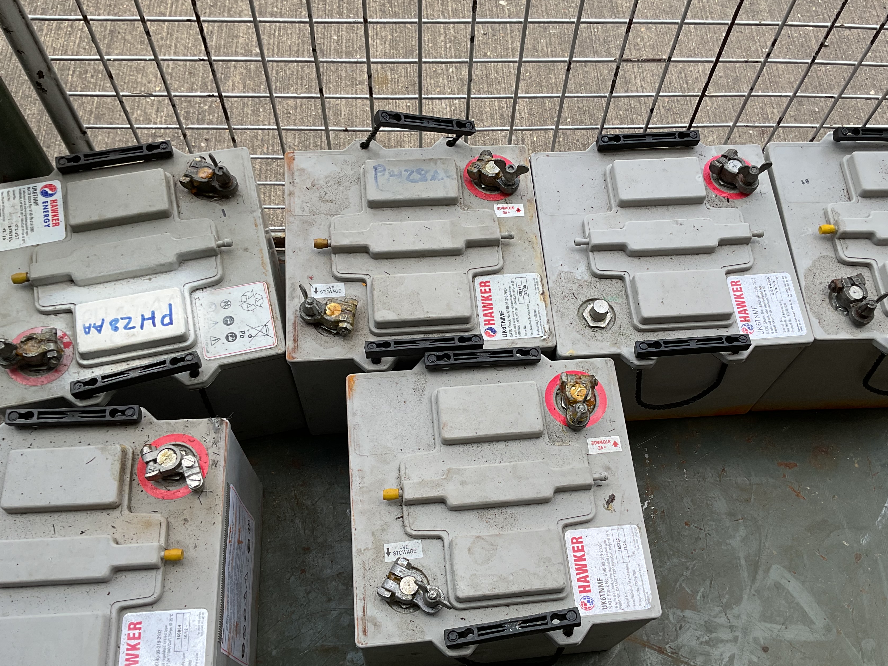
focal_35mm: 35
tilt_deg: -64.6
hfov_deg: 52.5
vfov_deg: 40.7
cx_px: 501
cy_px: 352
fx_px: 898
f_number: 1.8
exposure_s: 1/344
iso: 16
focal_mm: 3
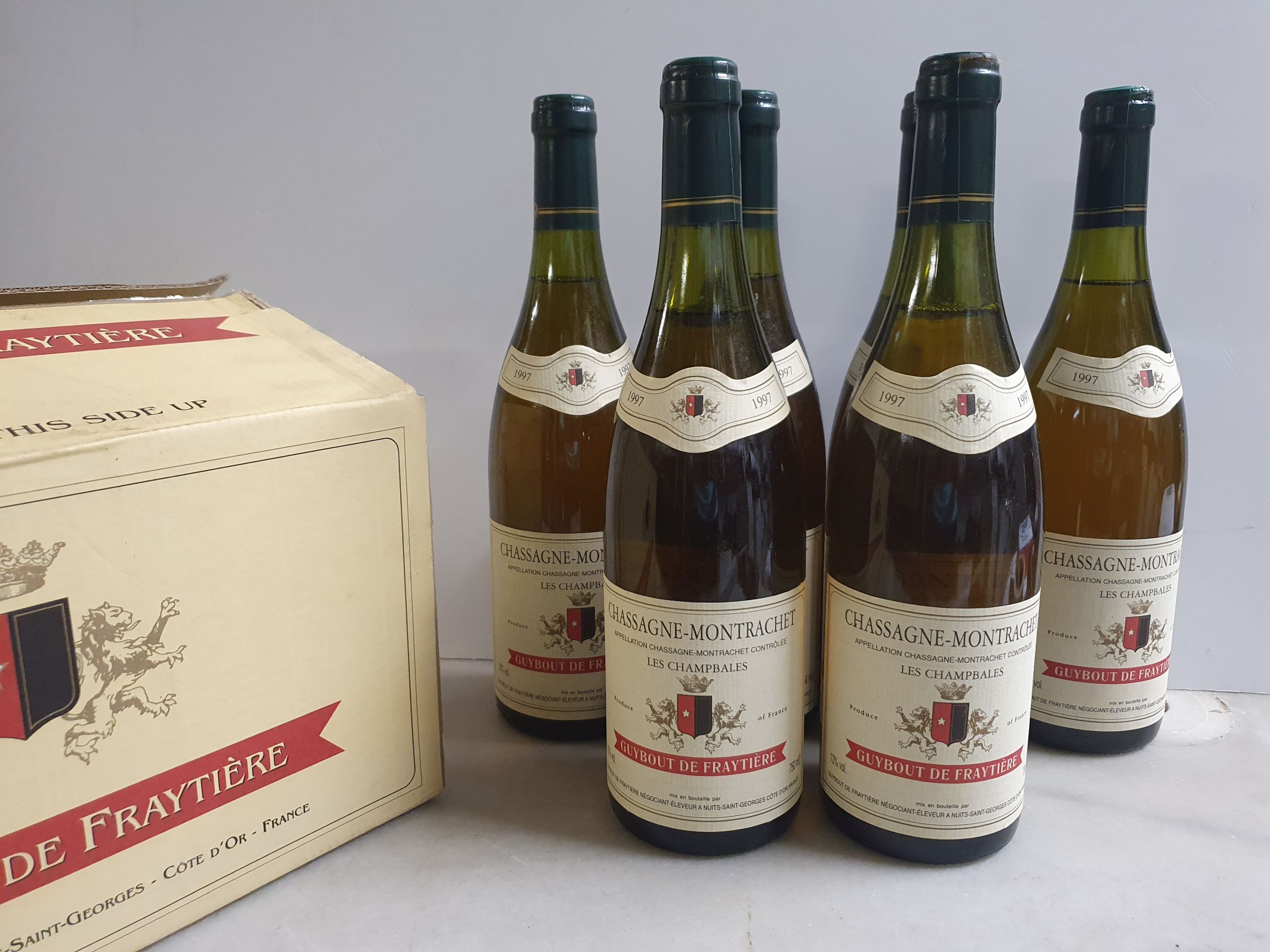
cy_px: 476
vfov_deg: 53.1
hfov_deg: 67.3
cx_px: 635
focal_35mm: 26
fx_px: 954
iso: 320
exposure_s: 1/50
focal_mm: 4.32
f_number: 1.5
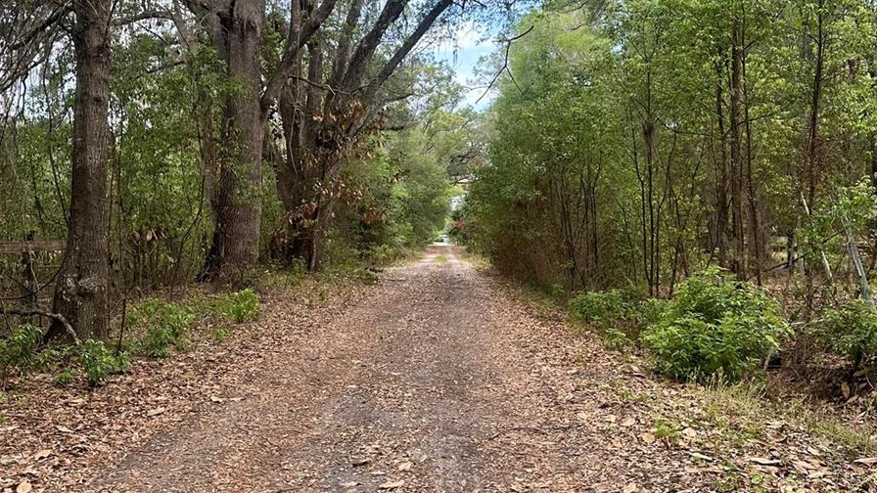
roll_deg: -1.5
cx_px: 439
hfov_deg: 56.6
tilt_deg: +2.1
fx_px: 814
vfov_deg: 33.7
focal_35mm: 35
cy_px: 211
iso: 80
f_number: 1.78
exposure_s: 1/690
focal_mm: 6.86
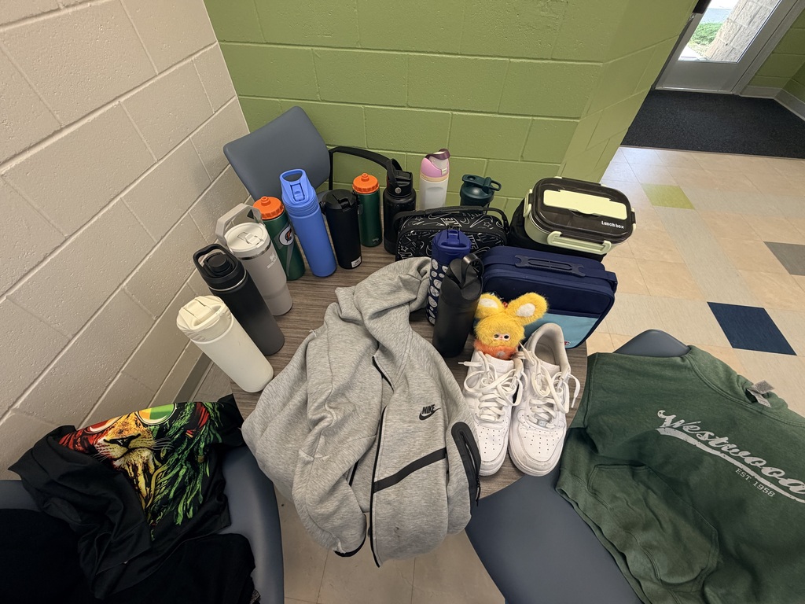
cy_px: 302
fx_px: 326
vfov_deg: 85.7
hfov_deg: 102.1
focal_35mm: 14
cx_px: 402
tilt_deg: -52.5
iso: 125
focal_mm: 2.22
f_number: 2.2
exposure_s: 1/121
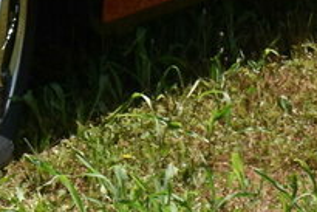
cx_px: -99
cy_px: -271
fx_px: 2246
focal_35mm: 255
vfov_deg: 5.3
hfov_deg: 8.0
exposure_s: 1/320
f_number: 9
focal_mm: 29
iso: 100
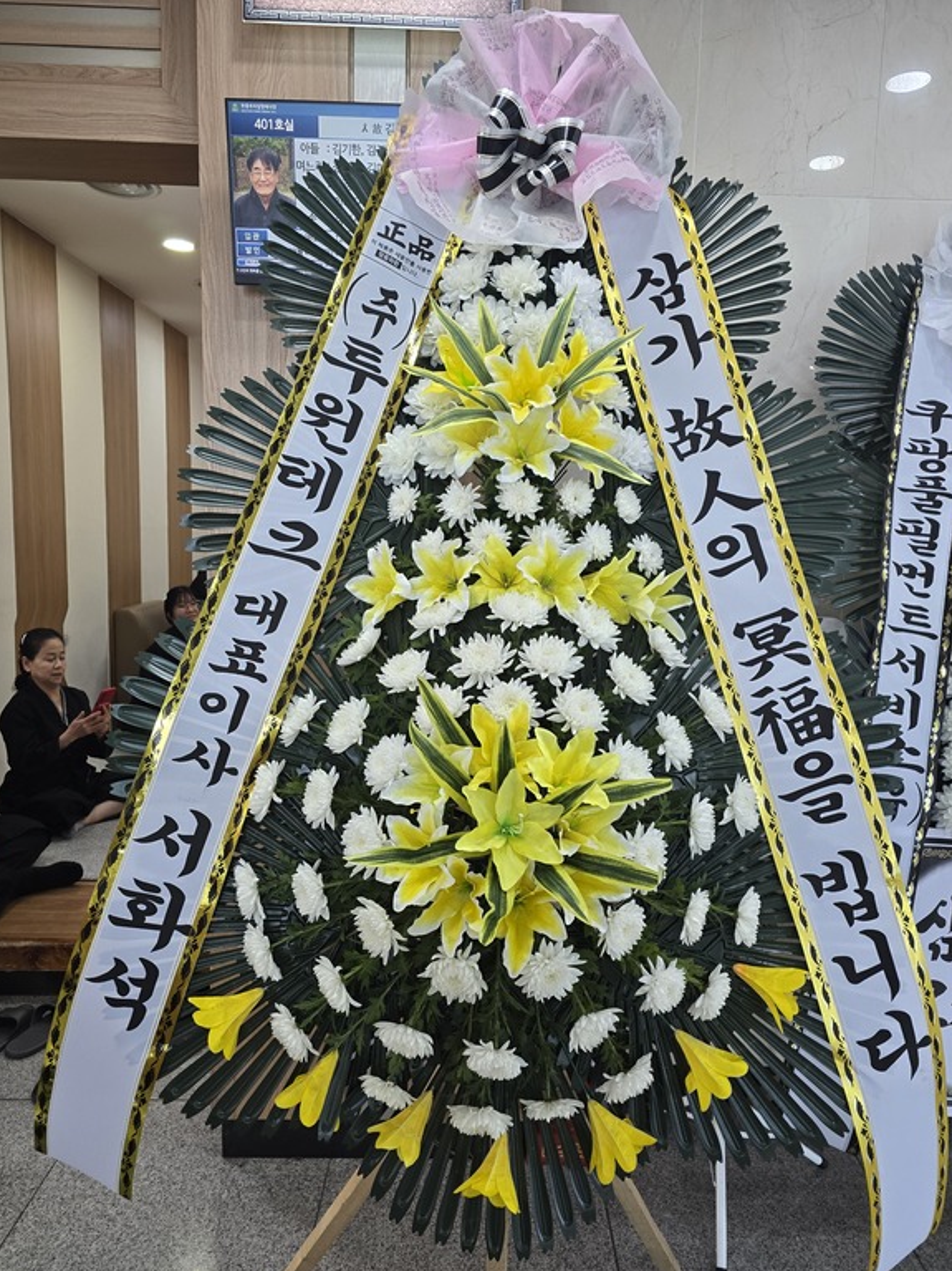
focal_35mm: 24
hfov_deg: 56.8
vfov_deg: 71.6
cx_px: 485
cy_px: 625
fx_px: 880
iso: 160
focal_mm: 6.3
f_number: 1.7
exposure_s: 1/120
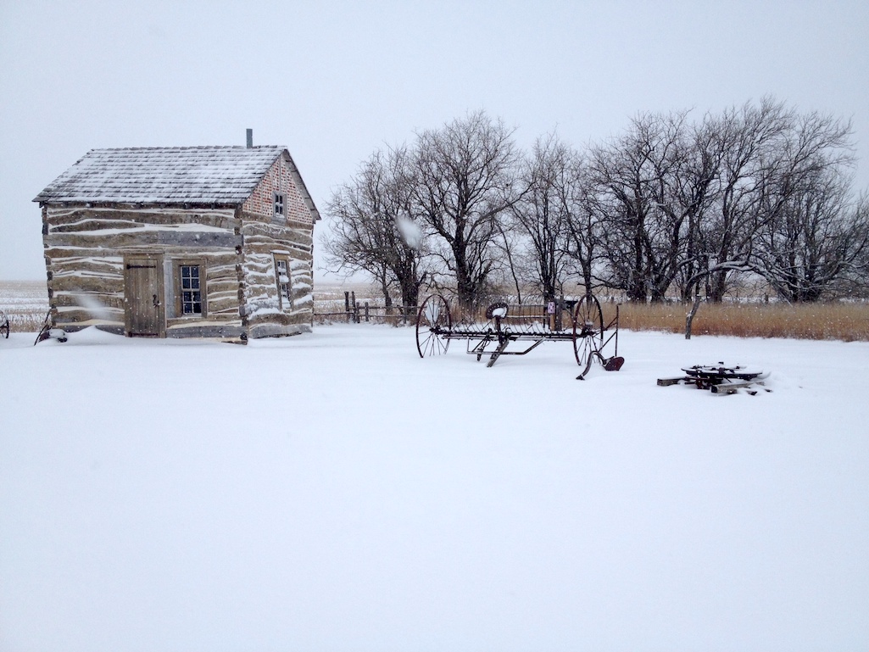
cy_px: 326
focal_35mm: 35
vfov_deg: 40.7
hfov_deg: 52.6
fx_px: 879
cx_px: 434
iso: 50
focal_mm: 4.28
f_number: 2.4
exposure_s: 1/1062
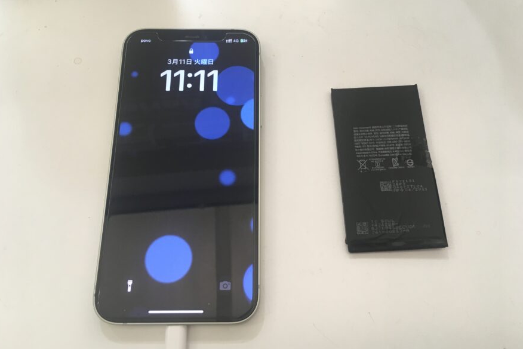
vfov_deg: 42.3
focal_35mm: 31
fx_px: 450
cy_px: 169
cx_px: 262
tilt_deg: -68.6
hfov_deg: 60.3
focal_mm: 4.15
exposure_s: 1/30
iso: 40
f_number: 2.2
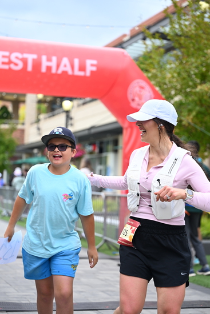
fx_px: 612
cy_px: 157
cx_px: 105
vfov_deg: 28.8
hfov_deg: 19.5
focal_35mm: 70
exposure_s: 1/2000
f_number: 2.8
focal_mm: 70
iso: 640
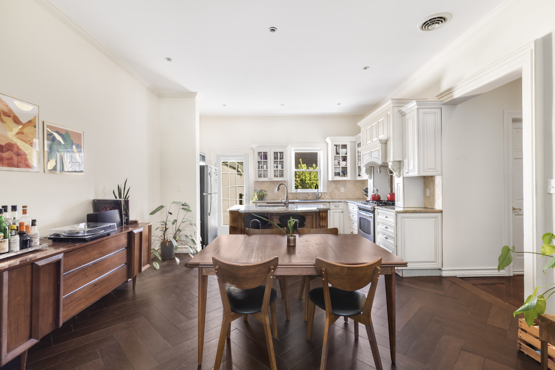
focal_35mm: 17
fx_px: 262
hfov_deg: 93.3
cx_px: 278
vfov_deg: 70.5
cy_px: 185
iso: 200
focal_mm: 17
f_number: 25
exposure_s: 25
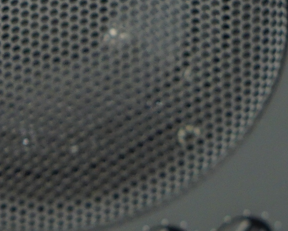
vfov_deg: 4.3
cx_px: -205
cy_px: 63
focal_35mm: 362
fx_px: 3088
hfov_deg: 5.3
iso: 400
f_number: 2.8
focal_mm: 50
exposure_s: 1/100
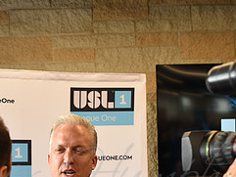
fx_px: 457
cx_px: 112
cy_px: 186
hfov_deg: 29.0
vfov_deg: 21.0
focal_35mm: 67
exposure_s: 1/60
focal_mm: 29
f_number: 3.2
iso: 400
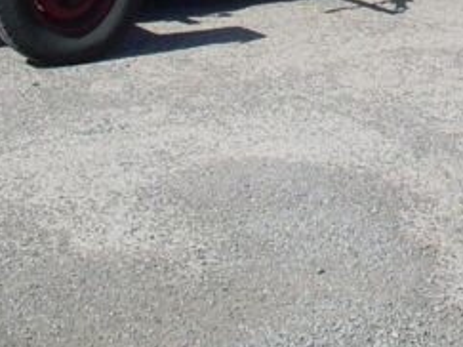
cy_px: -309
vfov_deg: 8.8
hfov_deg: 12.2
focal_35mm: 160
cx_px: 474
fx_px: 2139
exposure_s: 1/350
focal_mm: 6.3
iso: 80
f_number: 8.4
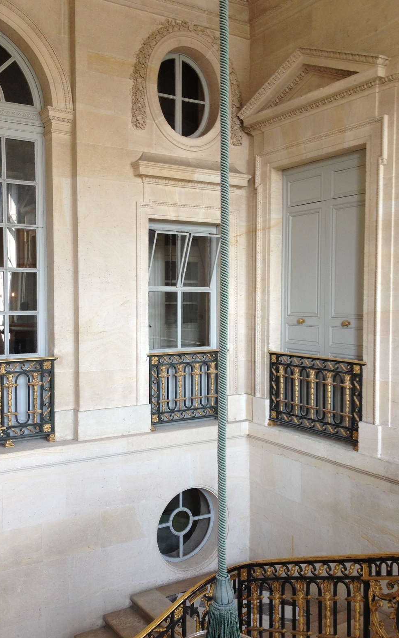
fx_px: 661
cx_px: 162
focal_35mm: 38
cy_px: 325
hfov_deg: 33.5
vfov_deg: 51.5
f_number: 2.4
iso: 50
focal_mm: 4.28
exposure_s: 1/40
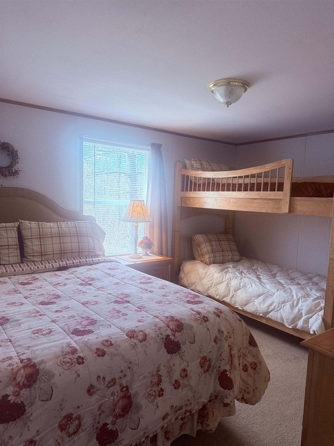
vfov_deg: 71.6
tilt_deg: -5.3
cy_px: 223
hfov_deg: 56.8
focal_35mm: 24
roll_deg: -2.5
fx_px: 309
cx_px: 167
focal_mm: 6.76
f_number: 1.78
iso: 250
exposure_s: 1/120
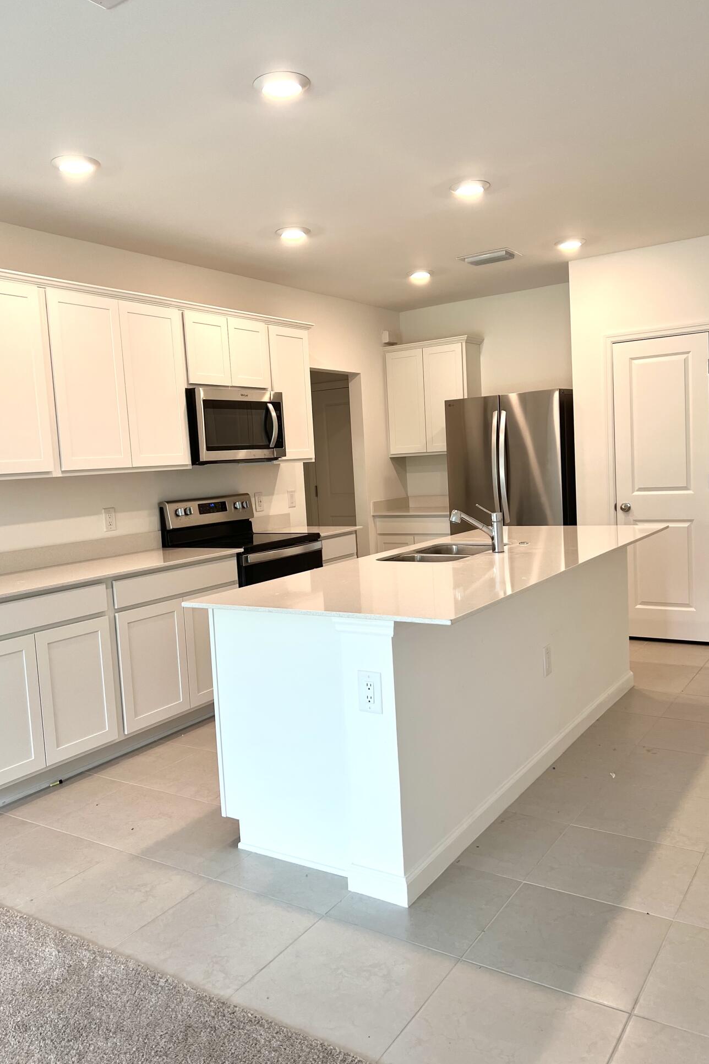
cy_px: 523
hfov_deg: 46.4
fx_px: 827
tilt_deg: -3.5
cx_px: 351
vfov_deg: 65.5
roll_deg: +3.4
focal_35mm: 28
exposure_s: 1/142
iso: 64
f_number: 1.5
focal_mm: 5.7
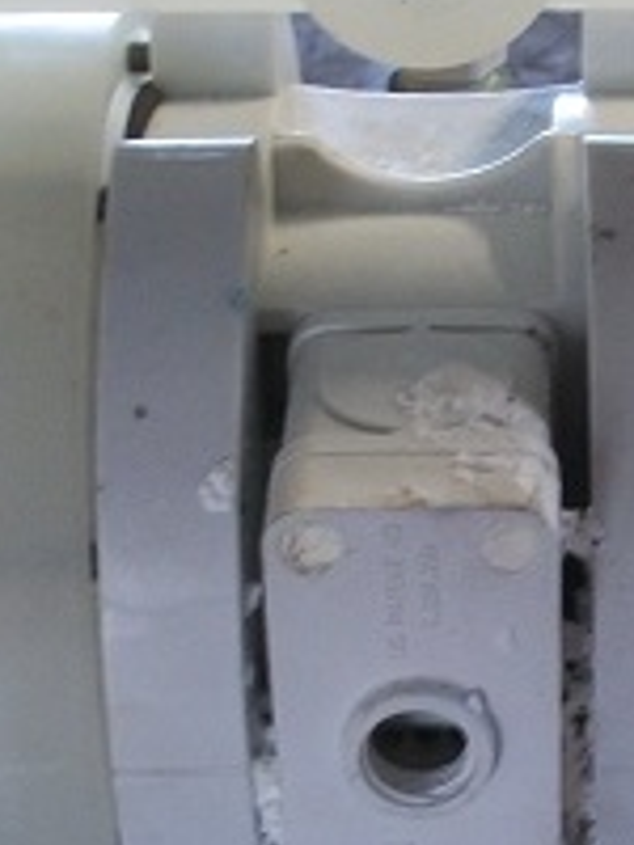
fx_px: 3126
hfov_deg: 11.6
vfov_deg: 15.3
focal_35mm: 128
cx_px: 463
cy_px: 630
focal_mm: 6.3
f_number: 3.1
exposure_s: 1/10
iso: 160
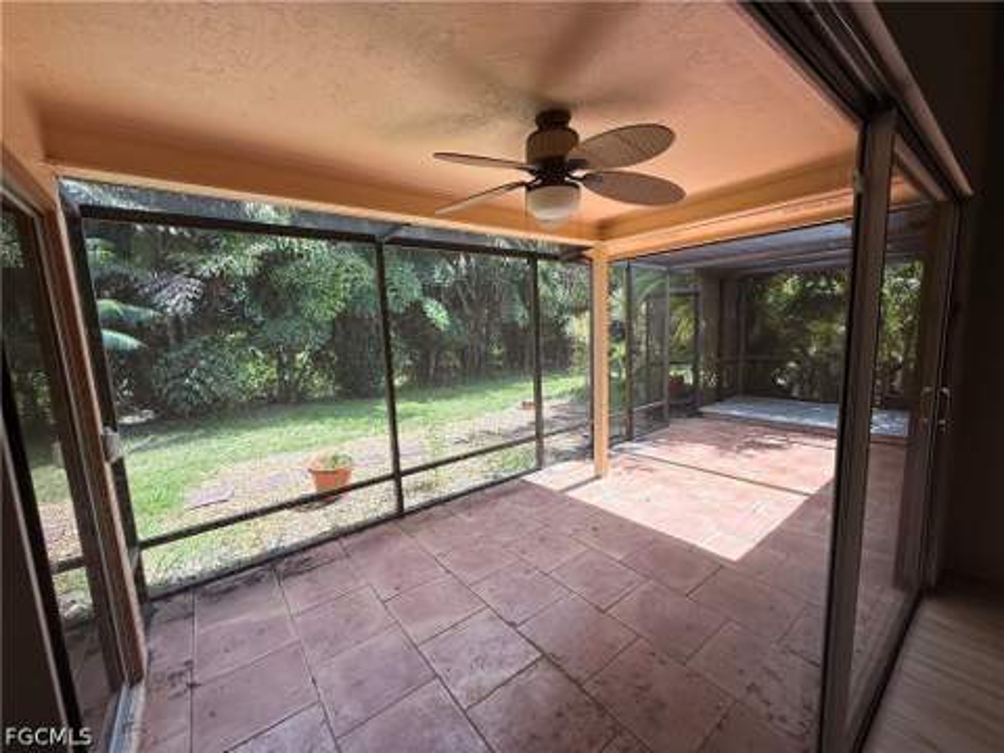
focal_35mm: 14
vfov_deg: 85.7
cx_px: 502
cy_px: 376
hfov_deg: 102.1
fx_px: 406
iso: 50
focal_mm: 2.22
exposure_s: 1/220
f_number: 2.2
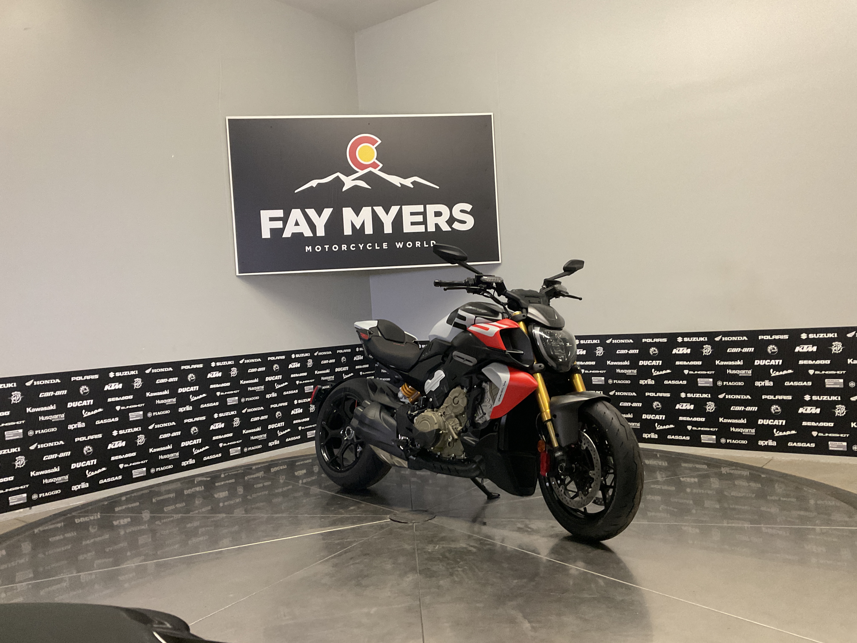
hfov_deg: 61.7
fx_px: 718
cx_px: 428
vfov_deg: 48.2
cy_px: 322
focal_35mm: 29
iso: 160
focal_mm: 3
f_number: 1.8
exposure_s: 1/60
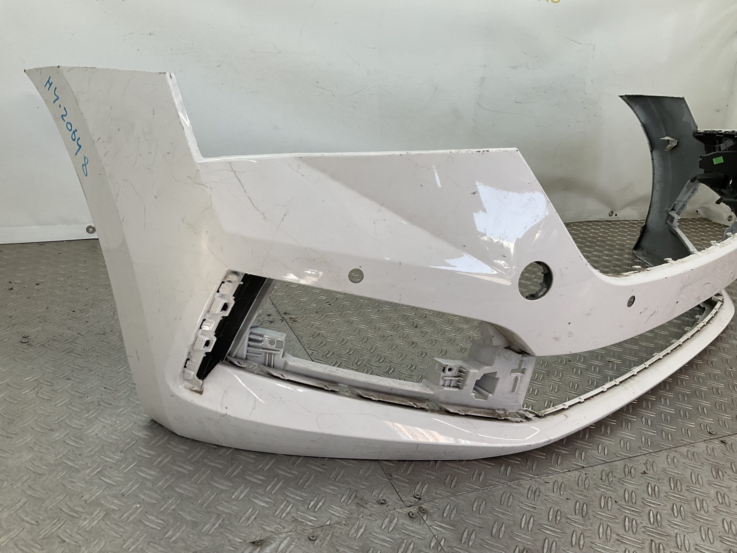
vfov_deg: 48.2
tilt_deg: -18.2
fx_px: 617
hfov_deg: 61.7
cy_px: 276
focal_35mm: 29
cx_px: 368
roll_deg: -8.3
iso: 16
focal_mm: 3
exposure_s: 1/182
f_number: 1.8
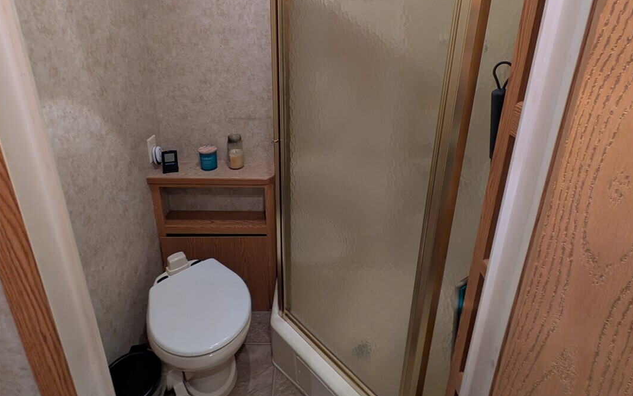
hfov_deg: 85.1
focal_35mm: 20
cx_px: 316
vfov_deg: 57.7
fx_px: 345
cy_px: 119
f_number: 2.2
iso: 68
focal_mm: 1.83
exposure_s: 1/7.06
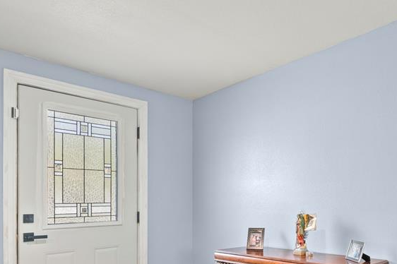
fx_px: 342
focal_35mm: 31
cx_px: 297
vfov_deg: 41.1
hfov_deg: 57.3
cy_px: 196
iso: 400
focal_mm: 17
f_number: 10
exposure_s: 3.2
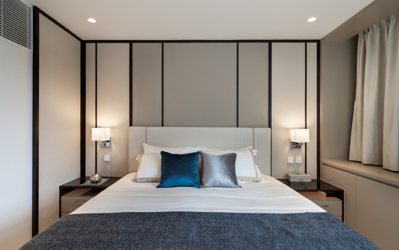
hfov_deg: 91.1
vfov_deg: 65.0
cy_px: 125
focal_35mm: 18
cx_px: 194
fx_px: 196
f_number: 13
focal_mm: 17
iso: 200
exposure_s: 1/4
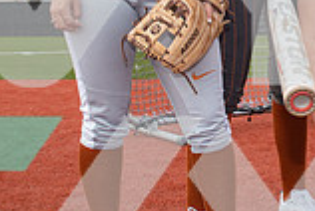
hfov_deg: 21.6
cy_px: -19
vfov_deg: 15.2
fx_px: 771
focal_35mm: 88
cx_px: 369
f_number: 7.1
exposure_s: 1/400
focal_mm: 24
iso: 500
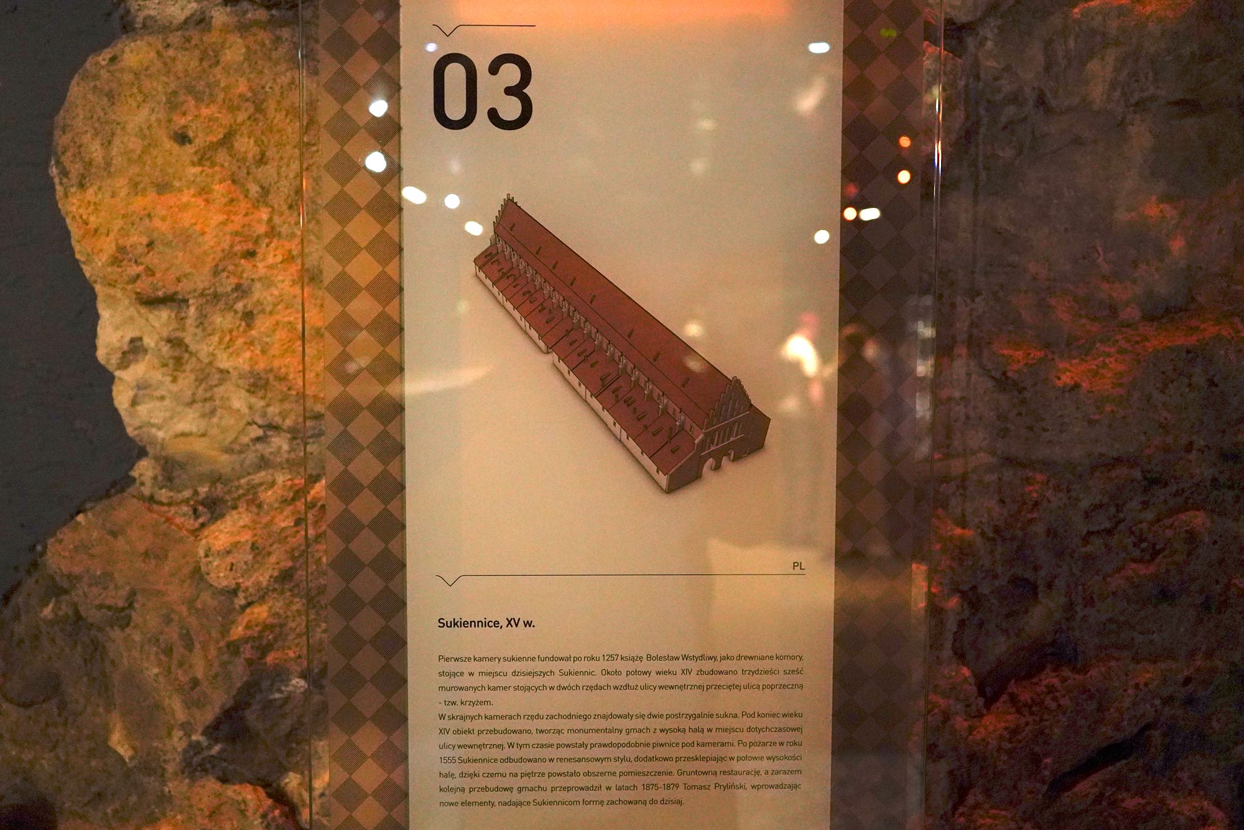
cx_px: 622
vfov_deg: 53.1
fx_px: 829
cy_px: 415
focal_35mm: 24
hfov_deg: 73.7
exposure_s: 1/80
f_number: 2.8
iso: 3200
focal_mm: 24
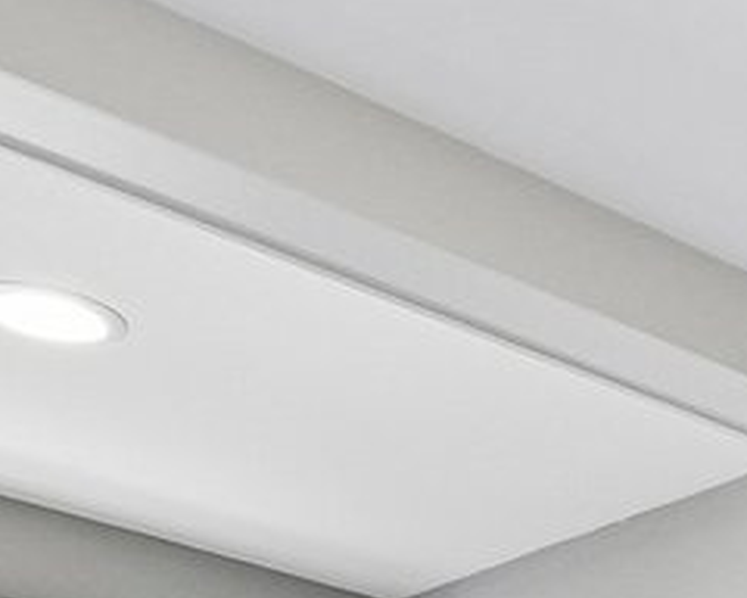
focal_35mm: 95
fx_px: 2100
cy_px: 1405
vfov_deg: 12.8
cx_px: 1373
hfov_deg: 16.6
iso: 400
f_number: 8
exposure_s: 1/10
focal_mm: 10
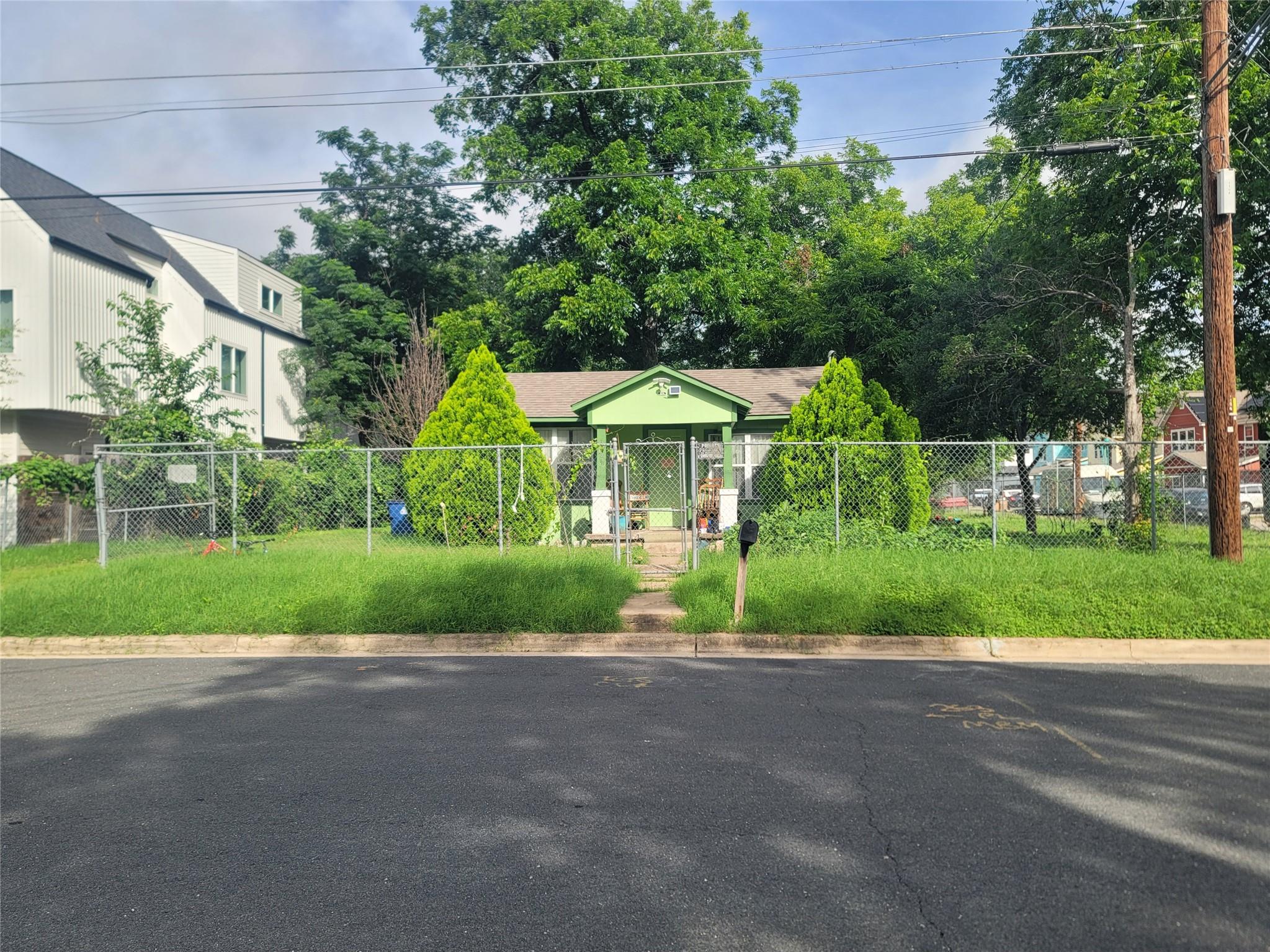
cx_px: 635
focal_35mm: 25
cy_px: 476
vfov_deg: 54.9
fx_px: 917
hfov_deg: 69.4
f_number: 1.8
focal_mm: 7
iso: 20
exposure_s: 1/769
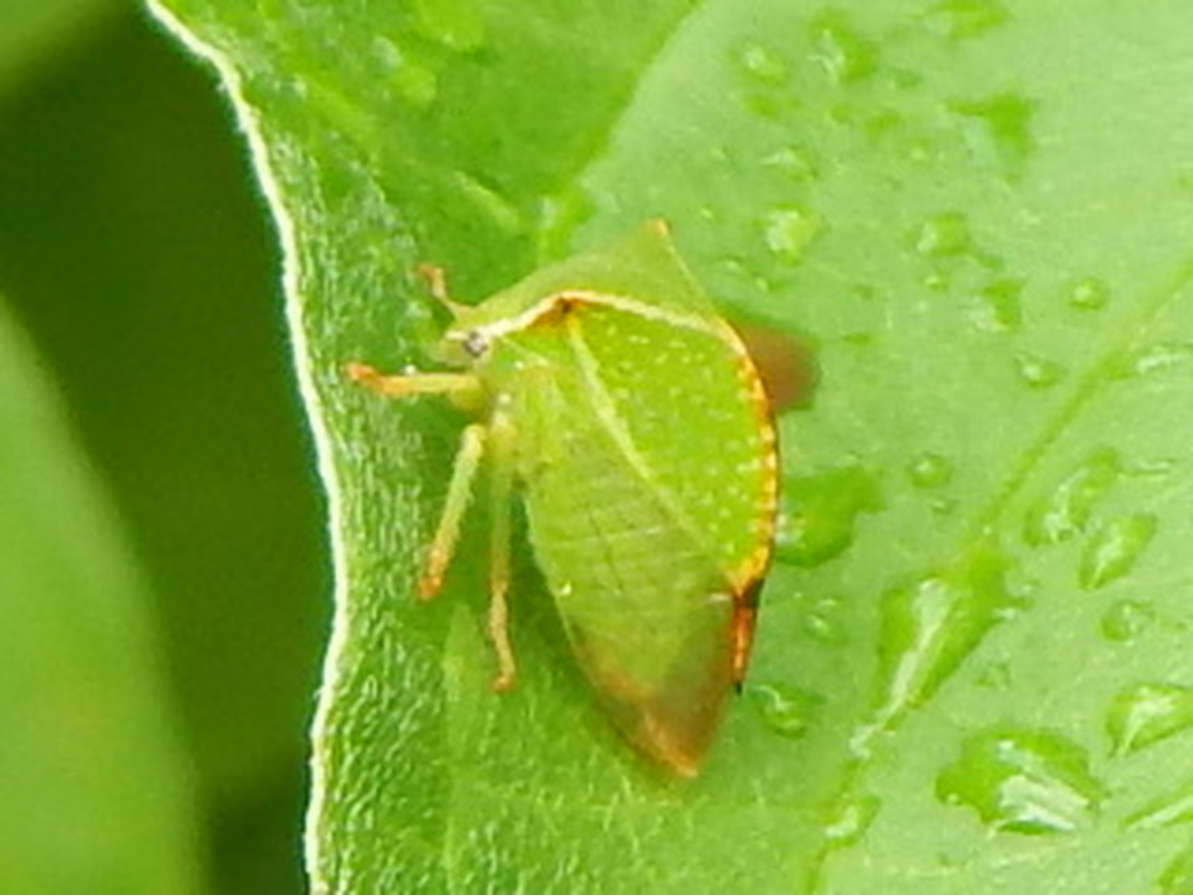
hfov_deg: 49.0
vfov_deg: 37.7
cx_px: 596
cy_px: 448
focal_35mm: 38
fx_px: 1310
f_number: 3.4
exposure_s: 1/100
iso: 125
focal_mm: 6.8
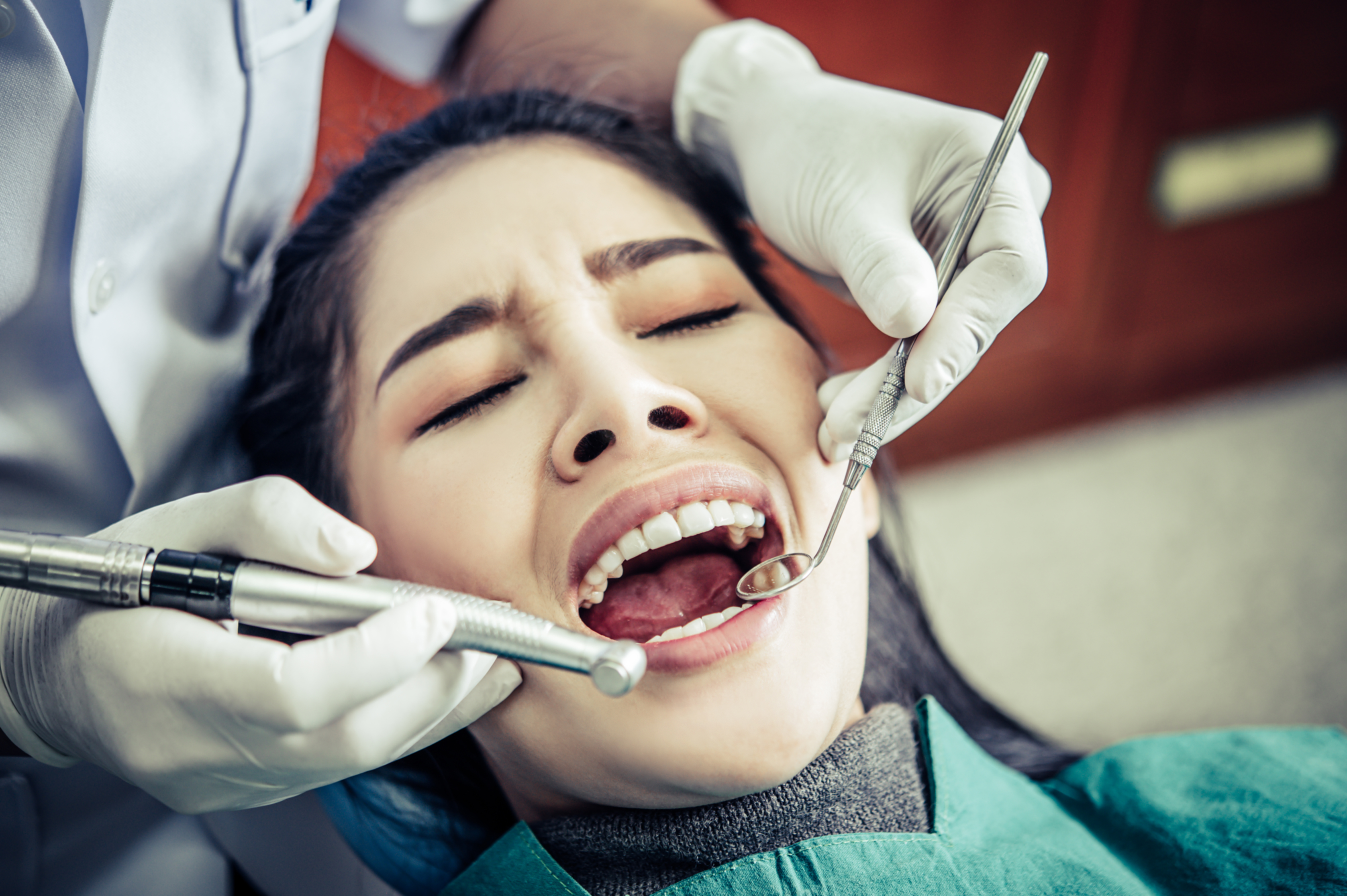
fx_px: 2243
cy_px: 448
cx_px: 674
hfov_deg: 33.4
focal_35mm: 60
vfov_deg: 22.6
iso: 400
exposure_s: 1/100
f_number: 3
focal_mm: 60
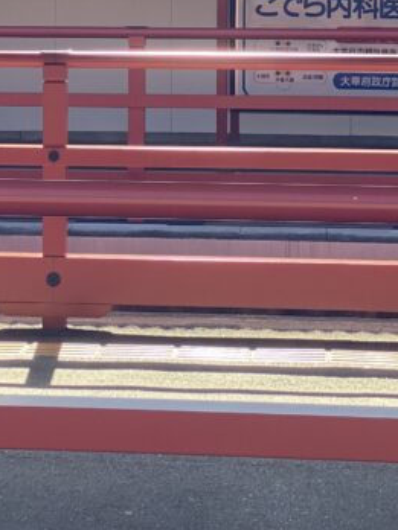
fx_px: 2346
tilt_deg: +3.8
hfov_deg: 9.7
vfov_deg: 12.5
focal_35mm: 153
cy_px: -137
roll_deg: -0.4
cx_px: 69
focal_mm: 6
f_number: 2
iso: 20
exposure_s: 1/212
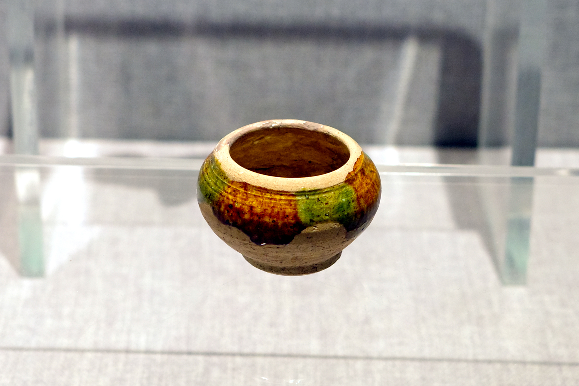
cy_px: 193
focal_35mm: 40
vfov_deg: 33.4
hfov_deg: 48.5
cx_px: 290
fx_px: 643
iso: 640
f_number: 2.8
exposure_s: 1/40
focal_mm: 26
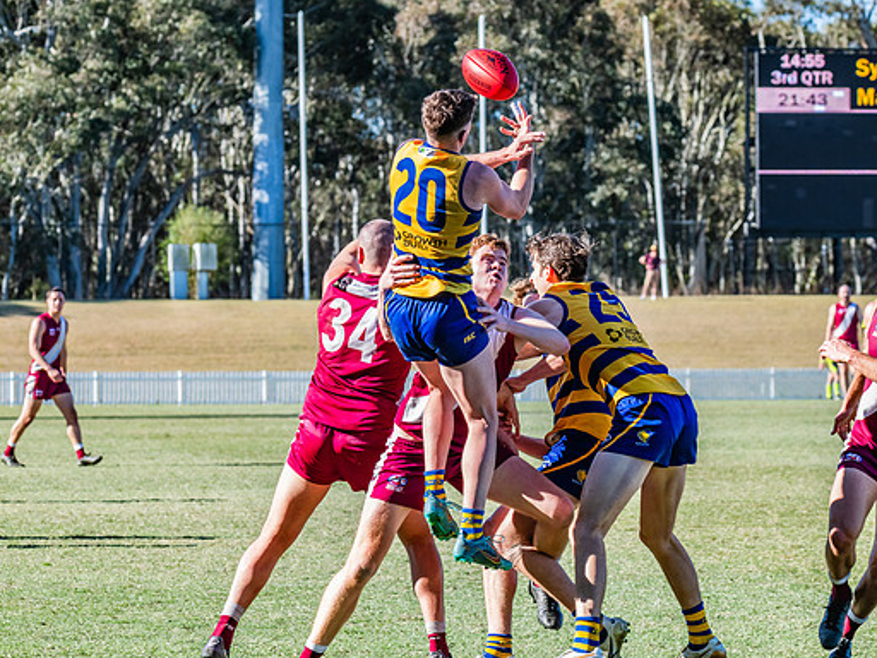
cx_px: 426
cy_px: 312
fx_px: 4940
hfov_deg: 10.1
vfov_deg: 7.6
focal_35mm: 195
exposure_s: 1/640
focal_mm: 170
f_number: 10
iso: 800
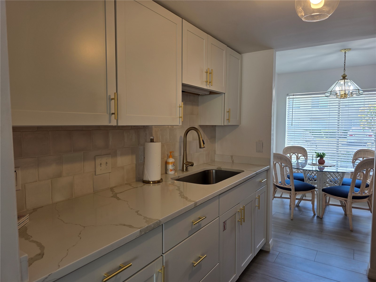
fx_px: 250
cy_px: 141
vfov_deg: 58.9
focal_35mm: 23
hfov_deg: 73.9
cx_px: 188
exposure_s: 1/120
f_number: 1.7
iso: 40
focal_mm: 6.3
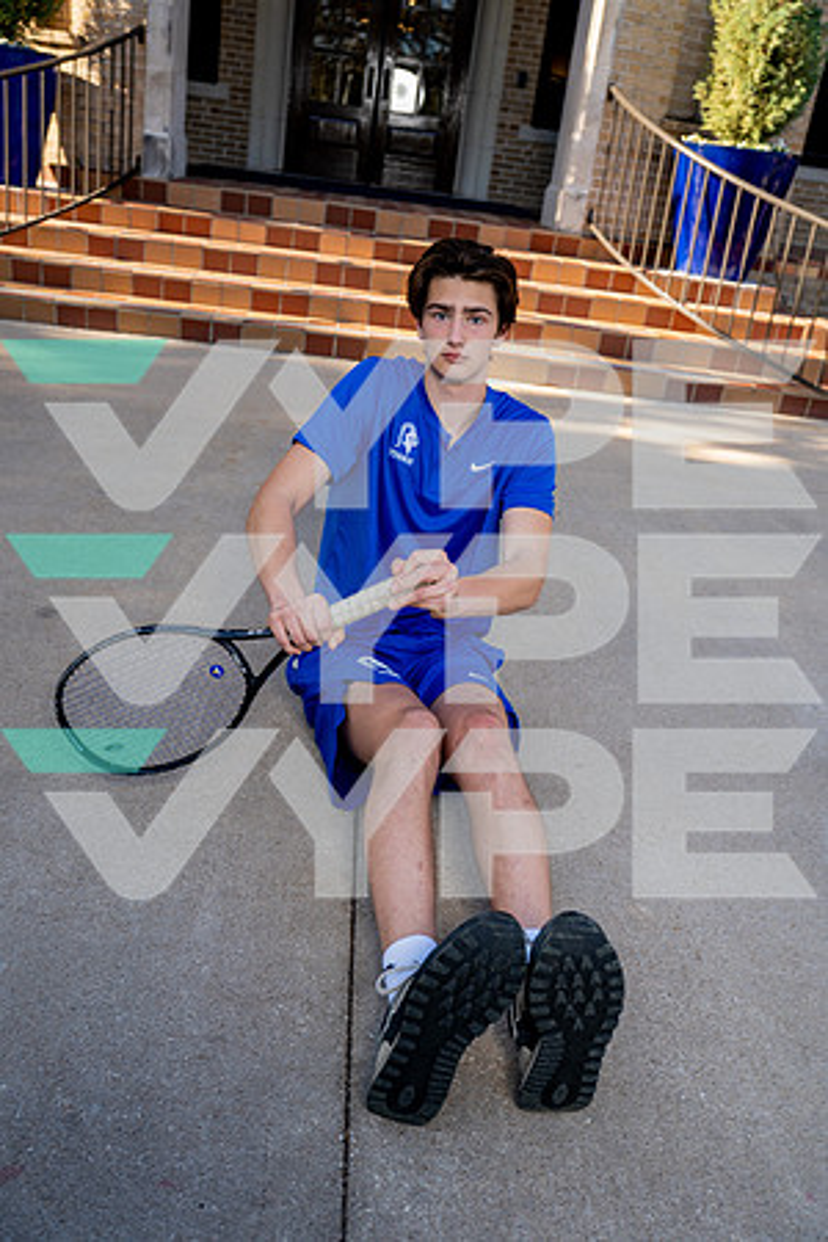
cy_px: 621
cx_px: 414
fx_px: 1104
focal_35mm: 32
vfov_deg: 58.7
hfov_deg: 41.1
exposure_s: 1/250
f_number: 4
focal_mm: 32
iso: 100
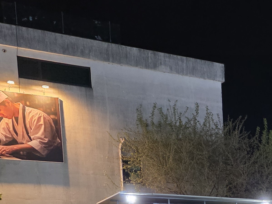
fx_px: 605
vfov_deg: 17.2
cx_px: 324
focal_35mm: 77
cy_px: 311
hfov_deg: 23.3
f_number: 1.7
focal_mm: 6.25
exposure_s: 1/120
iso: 1000
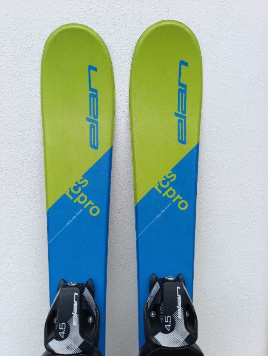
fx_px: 237
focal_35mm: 23
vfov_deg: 73.9
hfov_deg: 59.0
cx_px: 134
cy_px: 178
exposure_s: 1/172
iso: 50
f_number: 1.6
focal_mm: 6.14
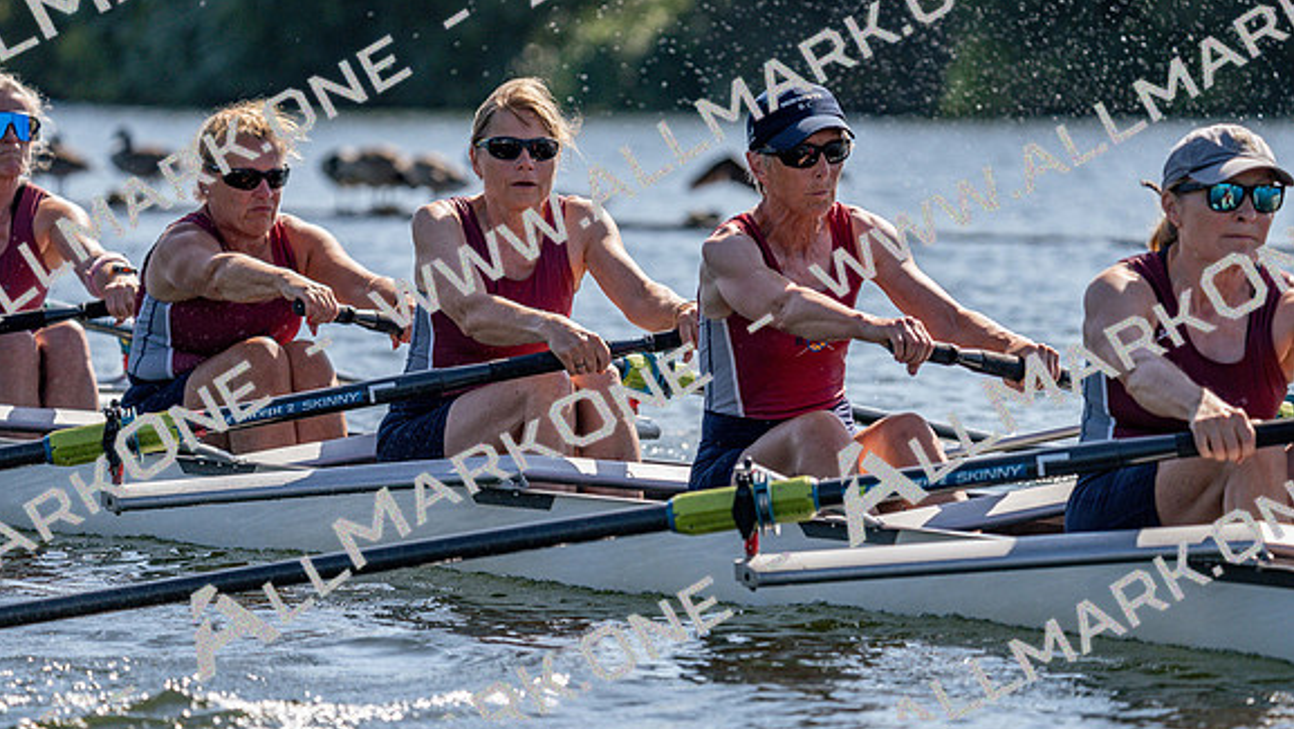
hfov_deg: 7.2
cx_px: 646
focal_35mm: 299
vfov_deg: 4.1
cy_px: 335
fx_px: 10263
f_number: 5.6
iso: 320
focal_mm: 284
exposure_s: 1/2000
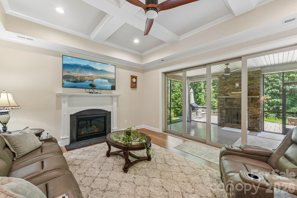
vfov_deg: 81.2
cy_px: 99
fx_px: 115
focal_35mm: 14
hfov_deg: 104.3
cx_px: 148
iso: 200
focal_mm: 14
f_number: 11
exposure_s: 1/5
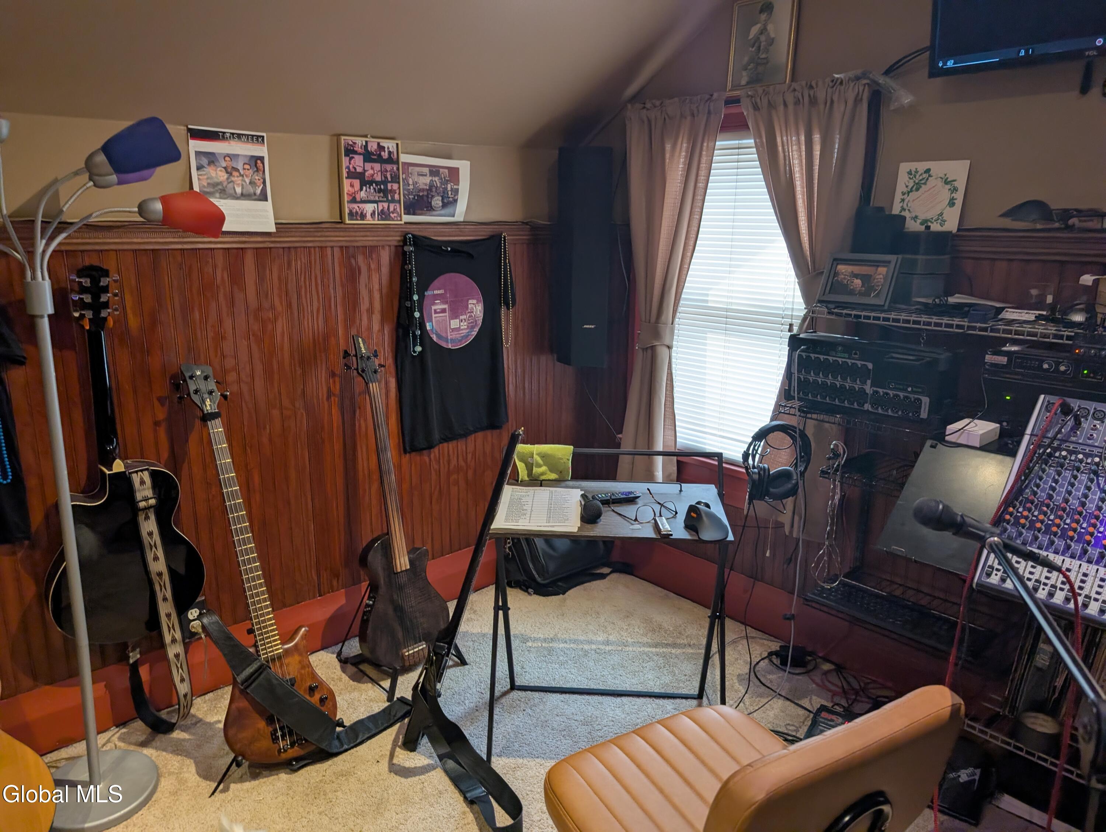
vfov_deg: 56.9
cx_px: 553
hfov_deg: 71.5
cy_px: 416
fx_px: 768
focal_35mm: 24
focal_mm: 6.9
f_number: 1.68
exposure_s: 1/27.8
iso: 53
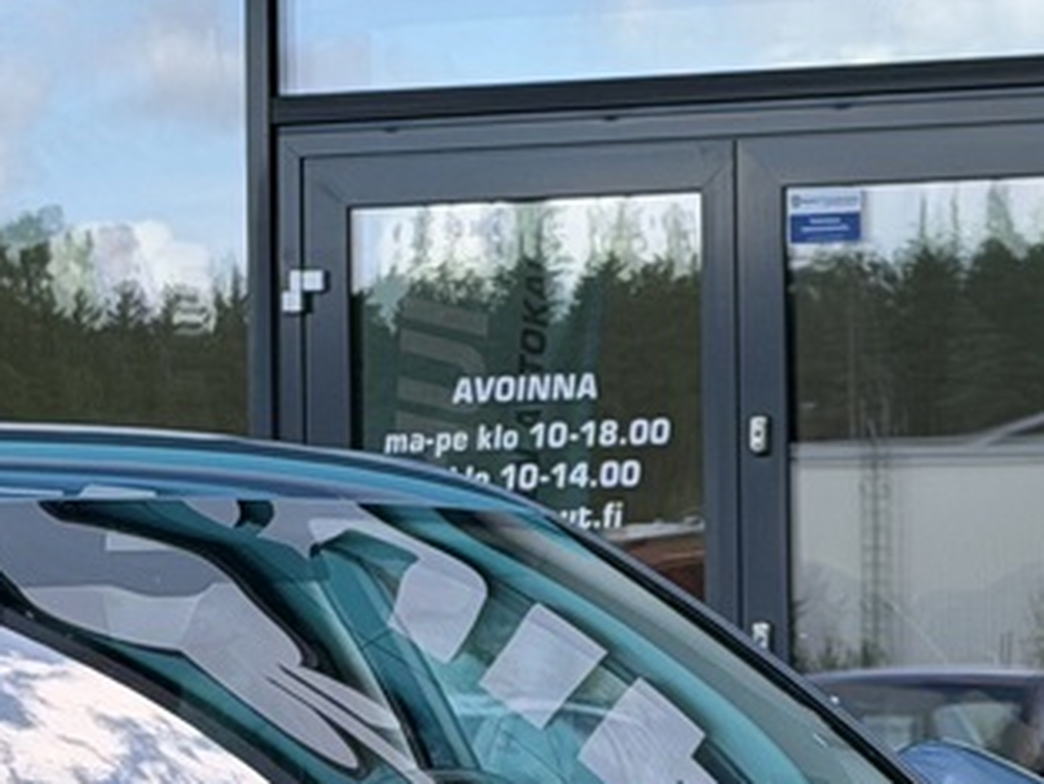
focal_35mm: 221
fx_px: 6668
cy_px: 607
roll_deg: +0.4
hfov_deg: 8.9
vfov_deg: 6.7
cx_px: 227
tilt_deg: +0.3
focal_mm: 6.76
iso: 64
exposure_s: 1/1085
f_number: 1.78
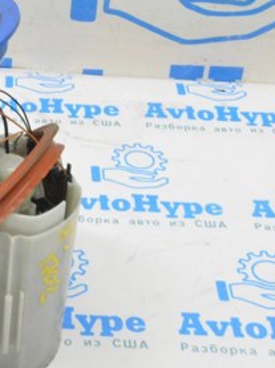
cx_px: -40
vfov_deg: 19.7
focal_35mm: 100
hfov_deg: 14.4
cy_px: 165
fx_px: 1062
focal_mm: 30
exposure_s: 1/15
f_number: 20
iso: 6400
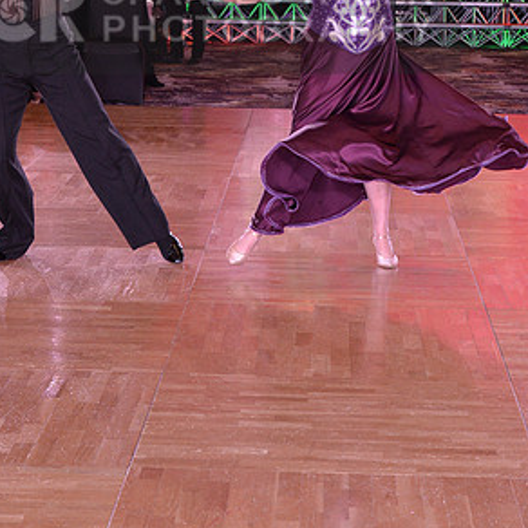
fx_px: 2036
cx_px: 212
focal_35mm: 118
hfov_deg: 14.8
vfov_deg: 14.6
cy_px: 14
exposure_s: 1/250
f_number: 6.3
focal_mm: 70
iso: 2000
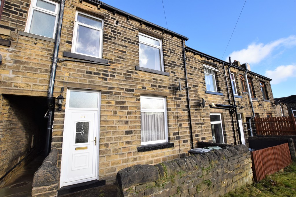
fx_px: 123
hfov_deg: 100.4
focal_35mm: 15
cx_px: 148
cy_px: 98
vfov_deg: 77.3
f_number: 18
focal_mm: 10
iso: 500
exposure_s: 1/100
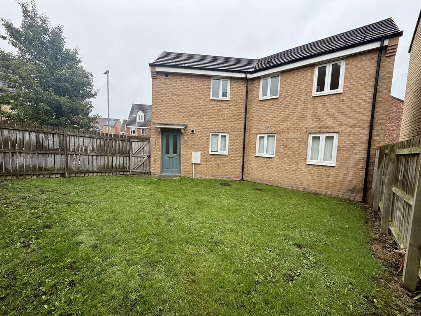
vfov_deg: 85.7
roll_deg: -2.4
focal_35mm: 14
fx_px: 170
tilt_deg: -3.6
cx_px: 210
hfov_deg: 102.1
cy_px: 158
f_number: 2.2
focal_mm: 2.22
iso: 80
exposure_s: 1/121
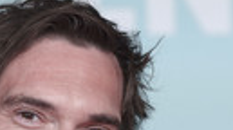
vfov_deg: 2.4
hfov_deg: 4.3
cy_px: 237
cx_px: 172
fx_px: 3077
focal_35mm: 499
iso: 500
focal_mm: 136
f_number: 3.5
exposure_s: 1/160
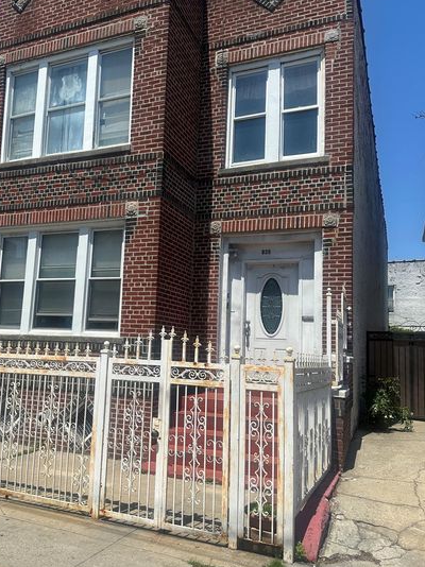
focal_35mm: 30
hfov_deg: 46.4
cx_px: 165
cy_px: 286
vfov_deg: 60.0
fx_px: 491
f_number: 1.78
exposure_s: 1/6623
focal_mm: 6.86
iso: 80
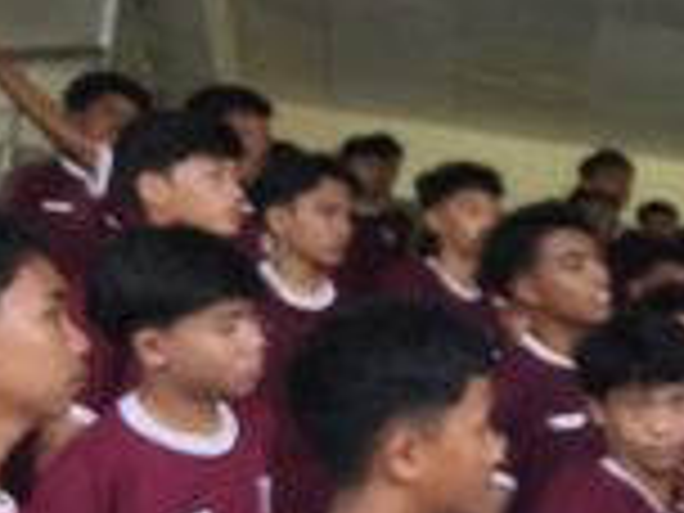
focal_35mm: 116
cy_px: 454
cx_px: 1562
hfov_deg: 13.3
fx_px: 2292
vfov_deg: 12.7
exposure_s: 1/50
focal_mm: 6.18
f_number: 1.65
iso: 250
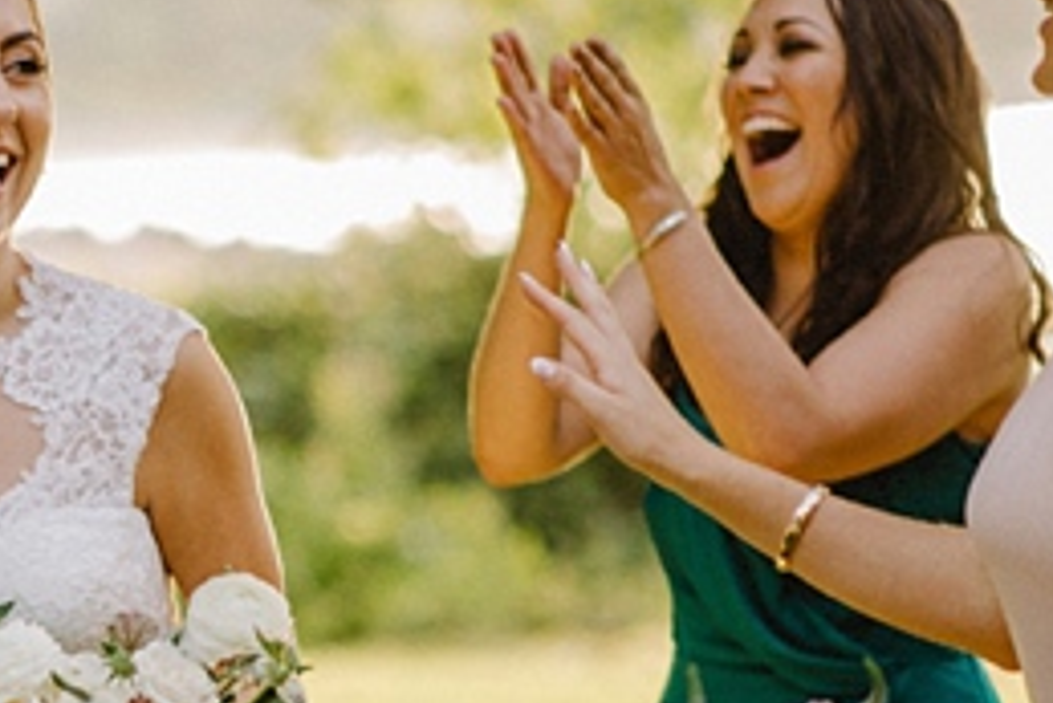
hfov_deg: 8.1
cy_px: 707
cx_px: -354
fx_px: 7287
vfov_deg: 5.5
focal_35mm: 249
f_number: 2.2
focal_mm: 85
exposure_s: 1/400
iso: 200
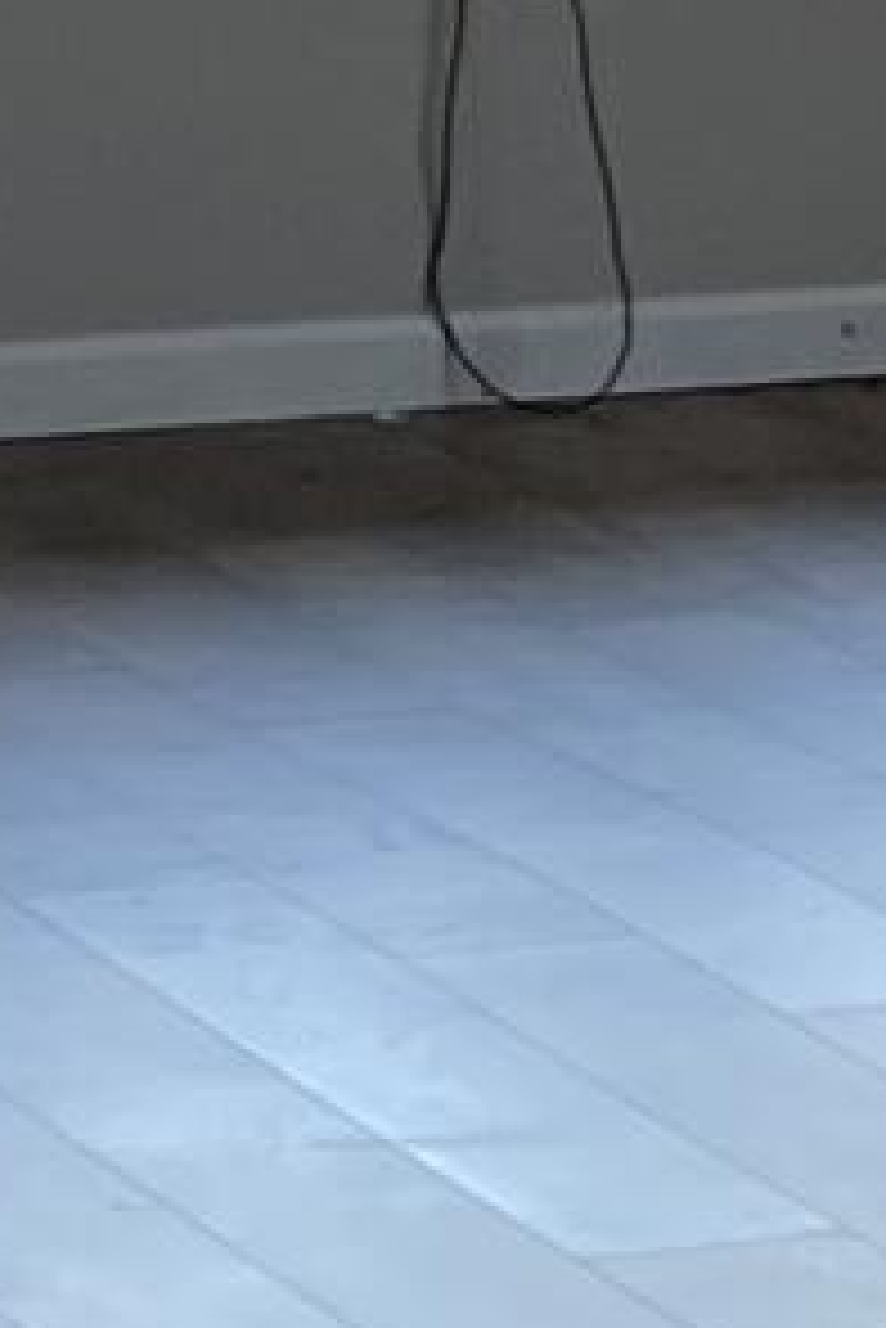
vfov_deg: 7.8
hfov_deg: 4.4
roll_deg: -2.2
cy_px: 225
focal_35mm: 264
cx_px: 4745
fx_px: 9734
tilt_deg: -8.9
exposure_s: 1/121
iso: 100
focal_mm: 5.1
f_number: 1.6
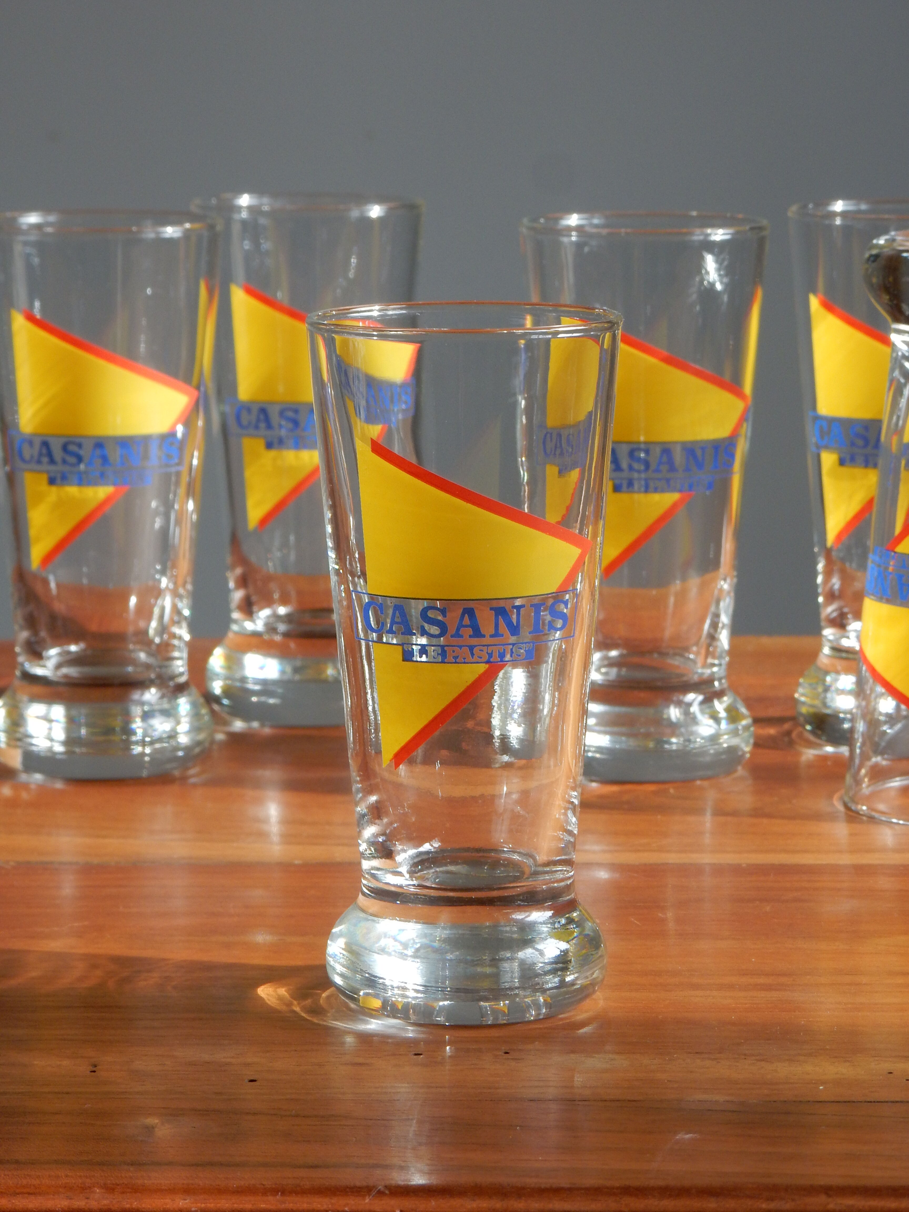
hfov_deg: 10.7
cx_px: 454
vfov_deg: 14.2
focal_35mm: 139
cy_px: 606
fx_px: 4867
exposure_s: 1/30
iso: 140
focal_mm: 24.7
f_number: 6
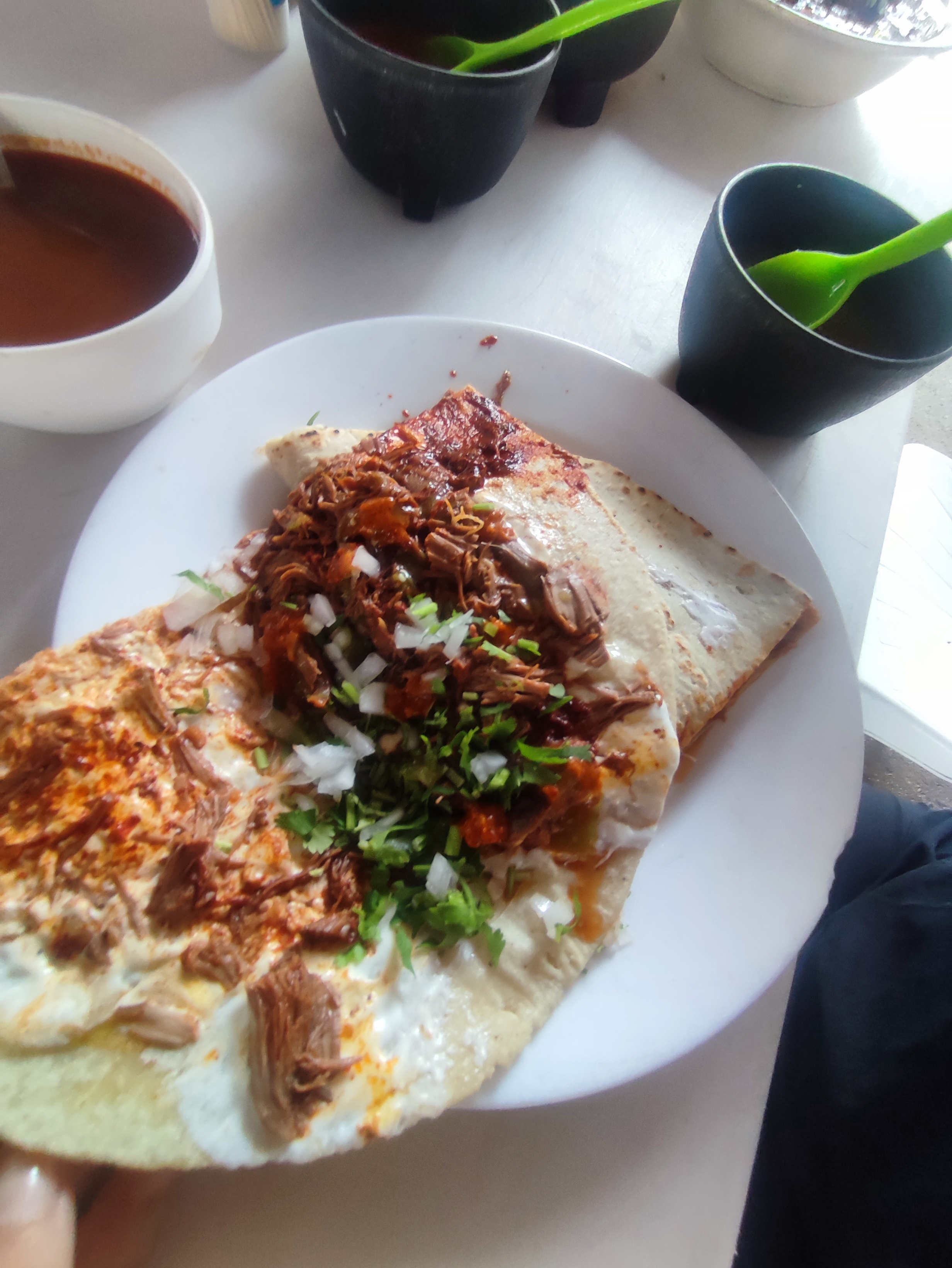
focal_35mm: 16
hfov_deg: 78.2
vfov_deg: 94.5
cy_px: 634
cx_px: 476
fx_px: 586
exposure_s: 1/60
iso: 180
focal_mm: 1.65
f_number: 2.2
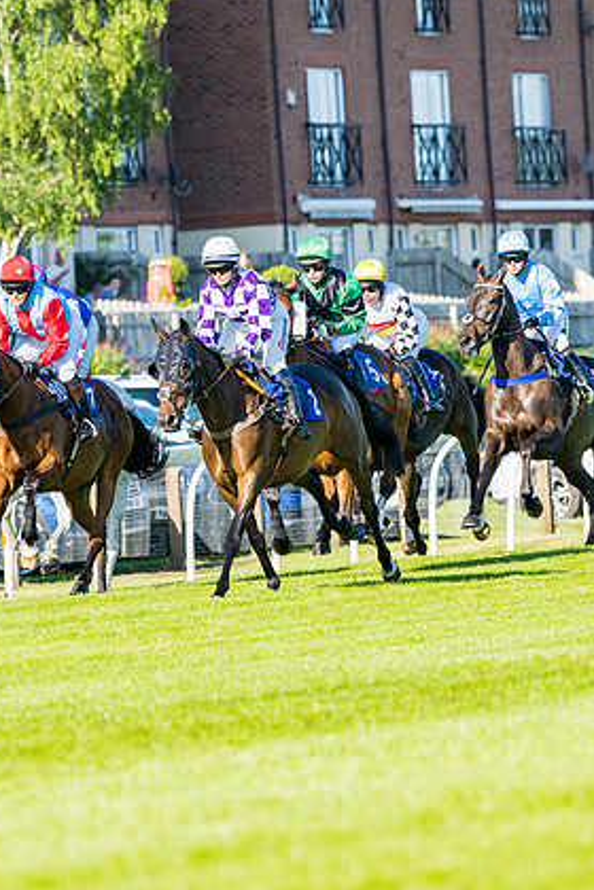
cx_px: 49
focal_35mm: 475
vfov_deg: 4.3
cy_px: 556
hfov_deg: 2.9
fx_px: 11755
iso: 200
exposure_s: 1/1600
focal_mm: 180
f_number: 4
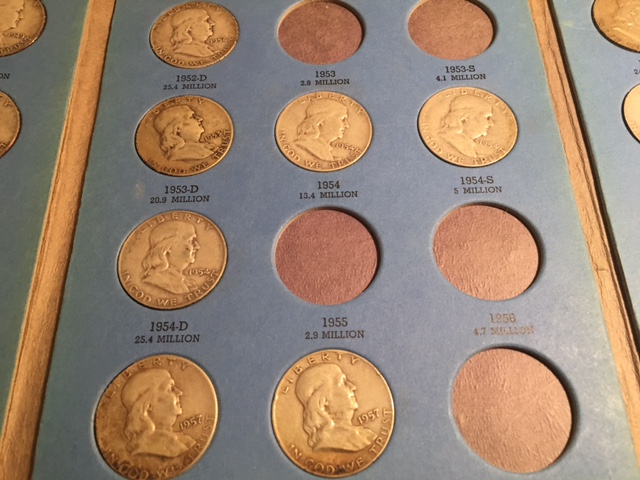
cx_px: 320
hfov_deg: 61.7
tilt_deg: -64.6
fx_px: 536
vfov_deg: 48.2
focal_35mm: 29
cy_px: 240
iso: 50
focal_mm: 4.15
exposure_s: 1/15
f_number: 2.2
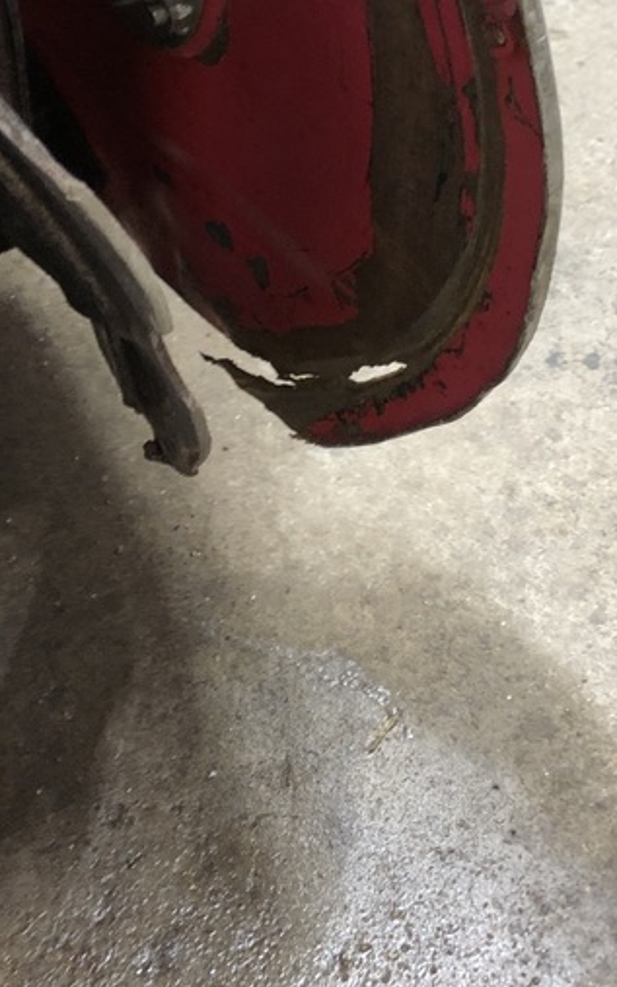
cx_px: 389
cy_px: 125
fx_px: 1614
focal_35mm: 60
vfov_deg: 32.5
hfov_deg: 21.6
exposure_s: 1/17
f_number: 1.8
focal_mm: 4
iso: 40
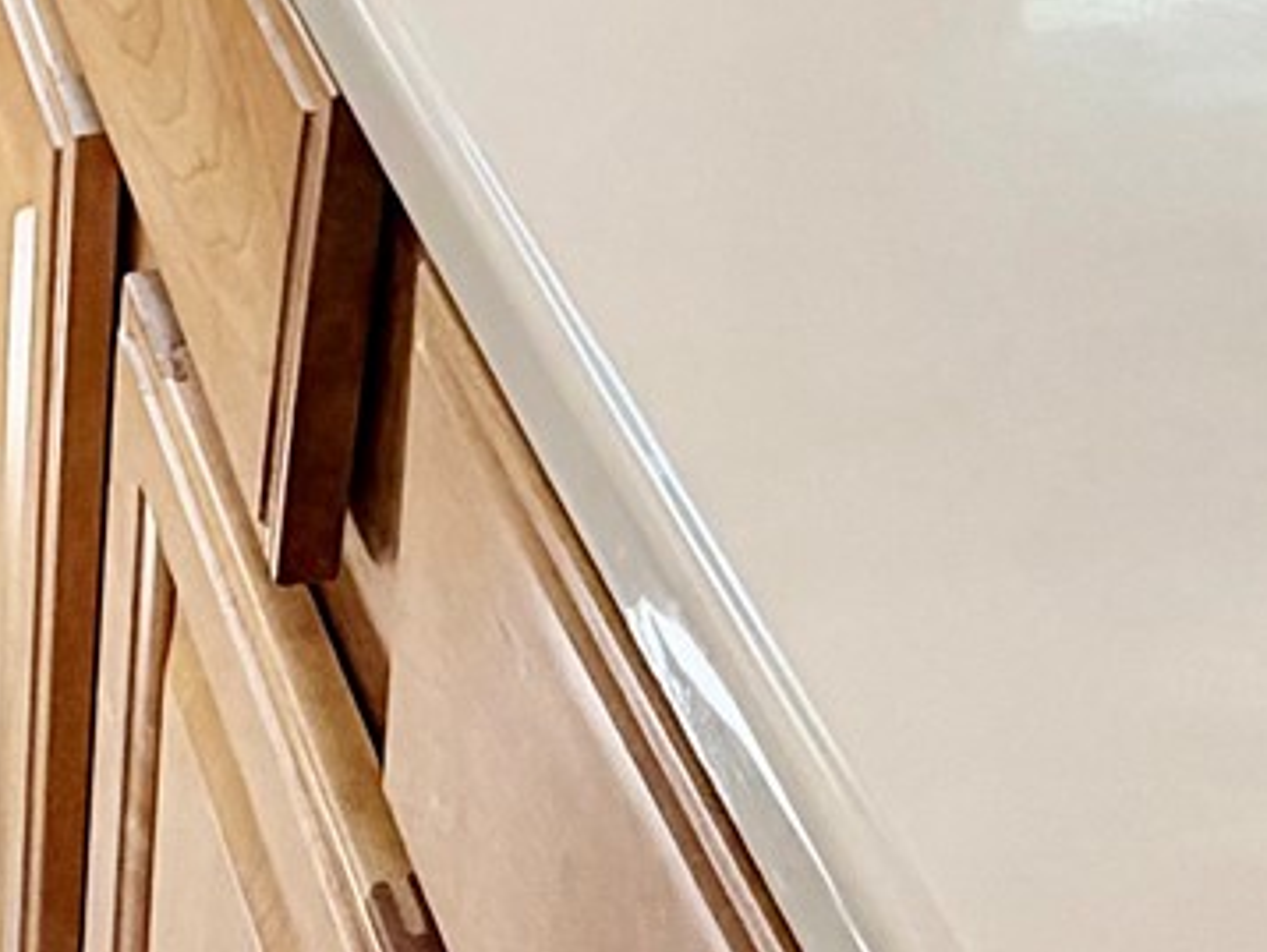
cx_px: 411
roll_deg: -3.8
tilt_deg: -14.7
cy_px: -856
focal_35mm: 80
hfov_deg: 24.3
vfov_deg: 15.4
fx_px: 2930
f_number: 2.2
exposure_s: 1/120
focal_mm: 2.22
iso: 100
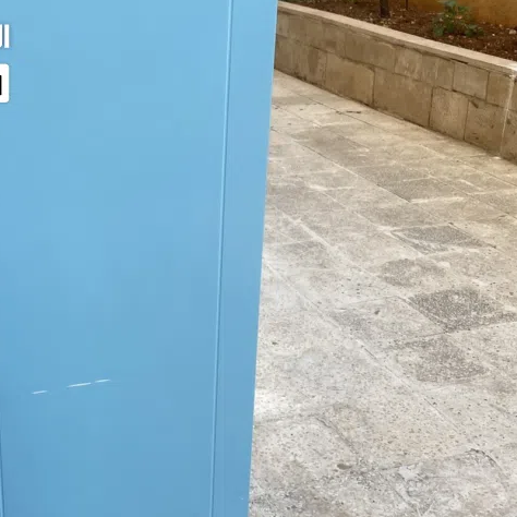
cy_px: 260
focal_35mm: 31
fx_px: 524
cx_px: 173
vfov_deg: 52.5
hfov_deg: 51.6
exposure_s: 1/225
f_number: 1.8
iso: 32
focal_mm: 4.25
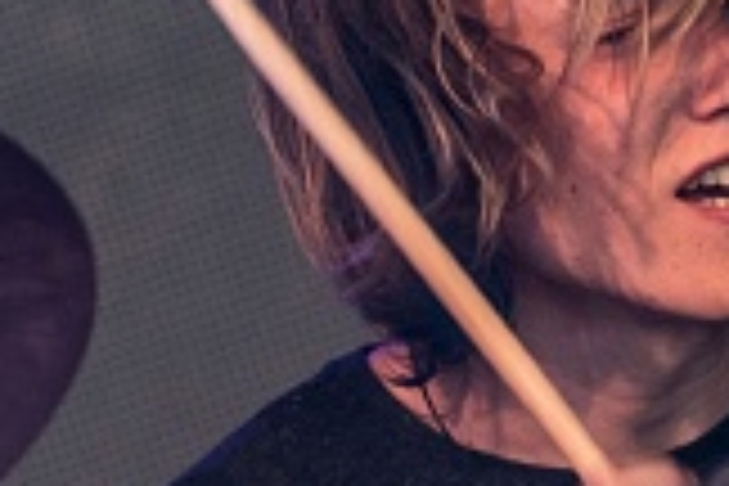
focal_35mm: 1333
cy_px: 693
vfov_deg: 1.0
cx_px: 855
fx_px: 26991
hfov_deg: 1.5
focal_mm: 200
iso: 640
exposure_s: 1/100
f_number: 2.8
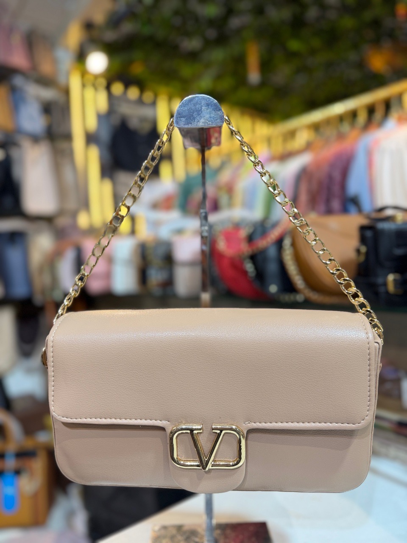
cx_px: 204
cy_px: 272
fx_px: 376
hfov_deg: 56.8
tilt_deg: -2.8
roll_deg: +2.6
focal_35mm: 24
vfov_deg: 71.6
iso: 100
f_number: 1.78
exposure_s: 1/100
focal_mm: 6.76
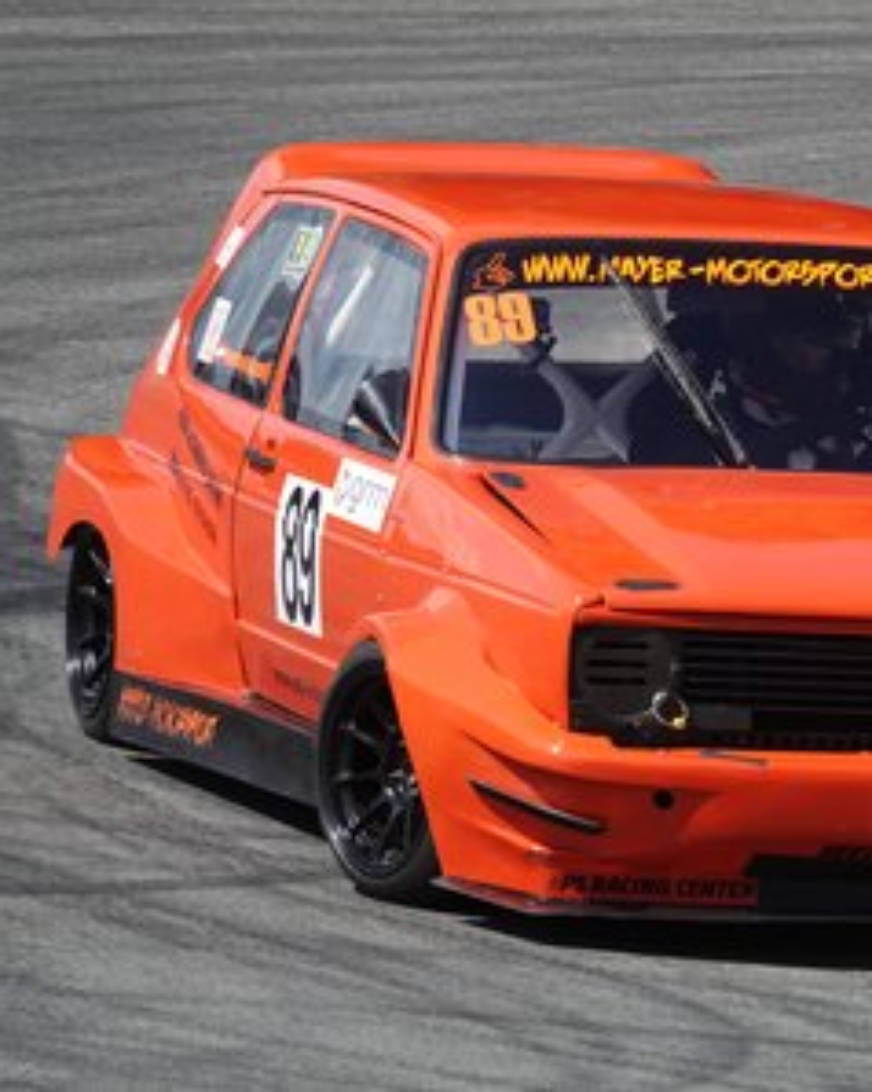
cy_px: 546
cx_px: 703
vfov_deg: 4.3
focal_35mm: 454
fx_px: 14661
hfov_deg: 3.4
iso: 100
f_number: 4
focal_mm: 117.29
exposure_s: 1/800
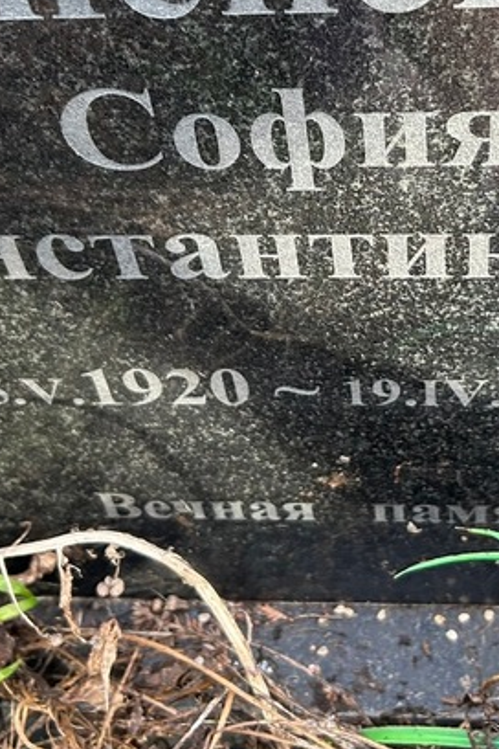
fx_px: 1102
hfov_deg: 25.3
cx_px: 352
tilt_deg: -49.4
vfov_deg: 36.9
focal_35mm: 53
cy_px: 215
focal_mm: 5.7
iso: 125
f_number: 1.5
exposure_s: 1/117
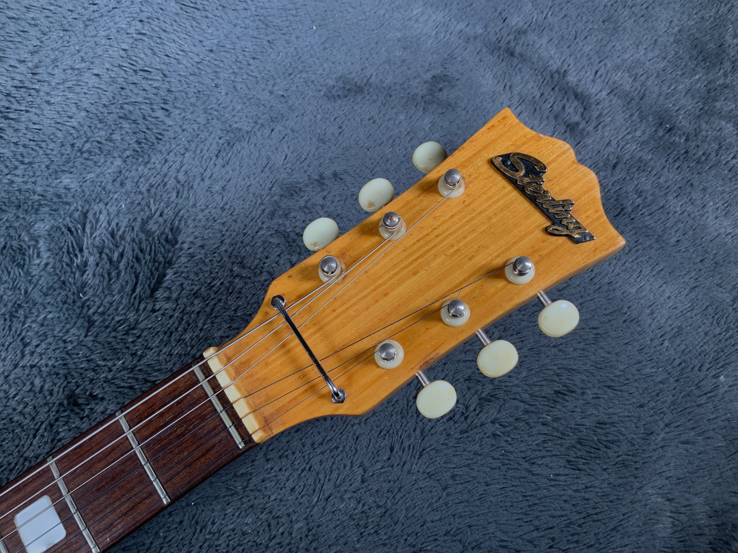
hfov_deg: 61.7
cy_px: 276
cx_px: 369
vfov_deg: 48.2
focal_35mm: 29
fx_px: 618
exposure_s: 1/104
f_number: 1.8
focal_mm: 3
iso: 16
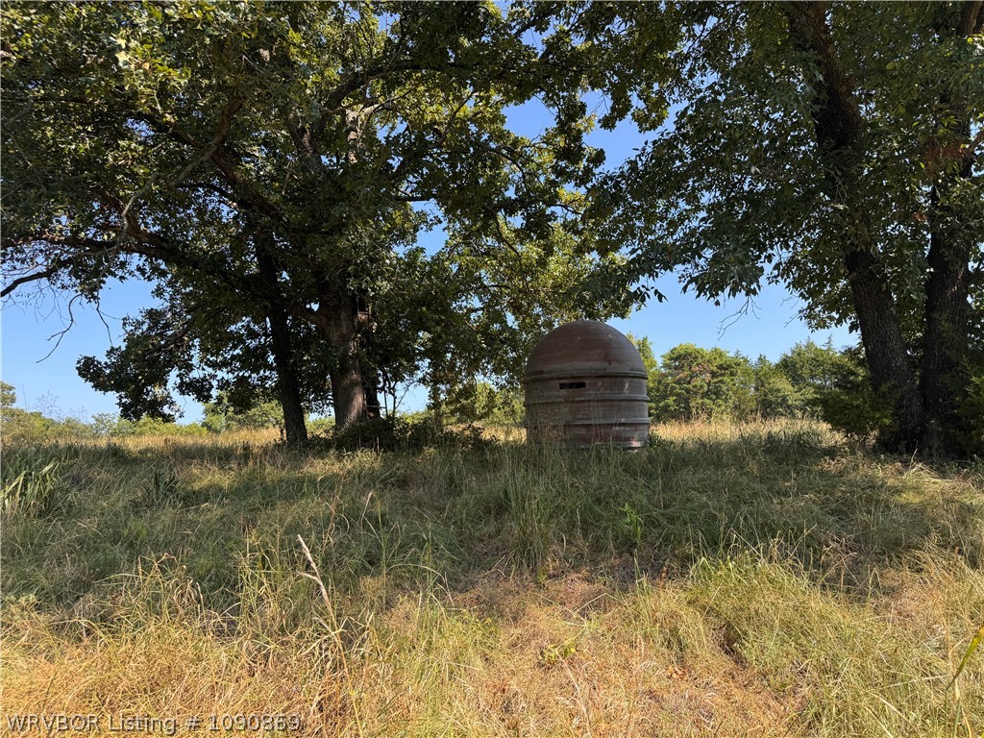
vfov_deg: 56.8
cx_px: 492
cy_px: 369
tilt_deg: +8.8
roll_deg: -0.1
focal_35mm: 24
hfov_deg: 71.6
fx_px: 682
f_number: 1.78
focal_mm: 6.76
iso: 80
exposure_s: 1/1238
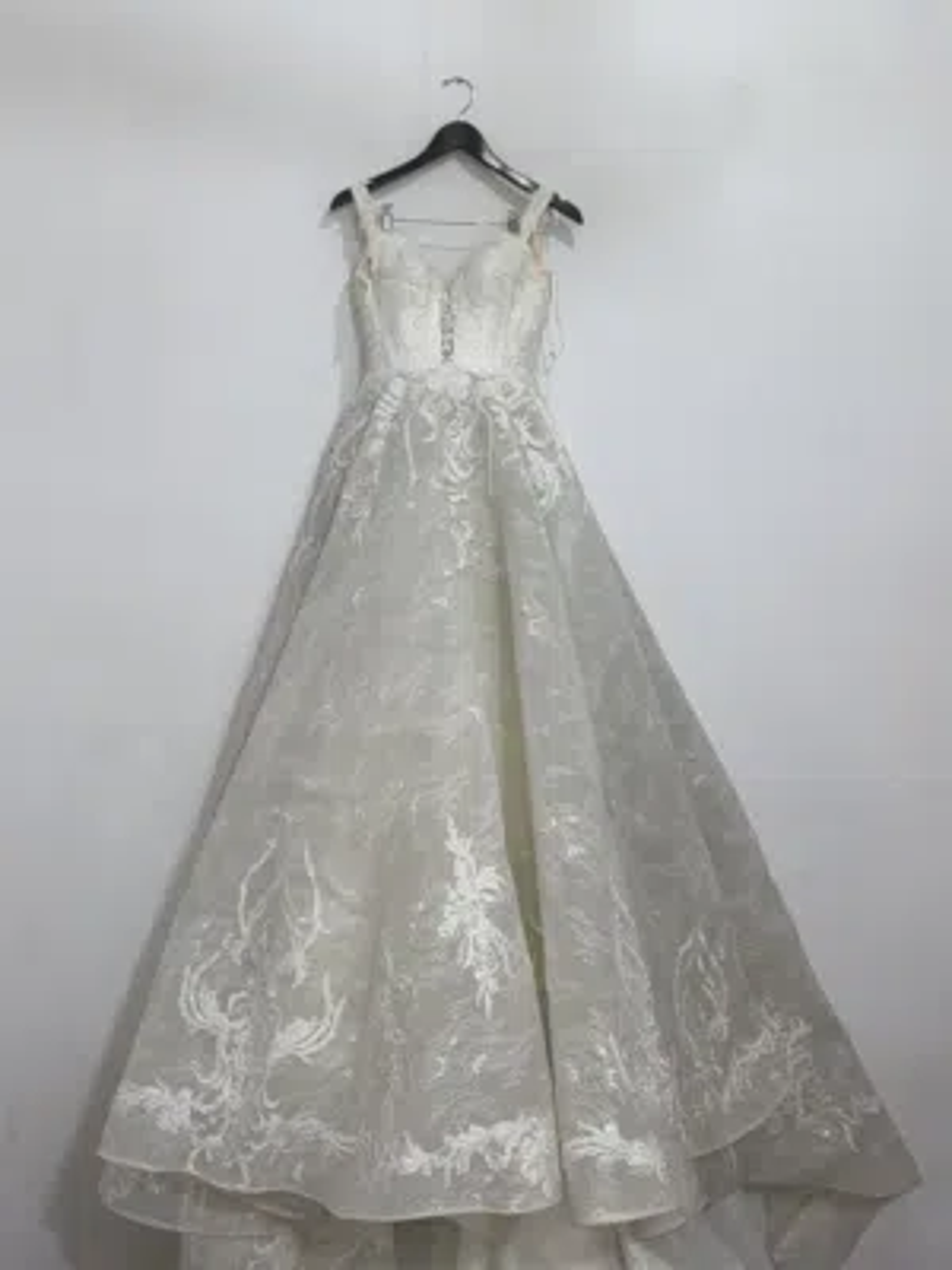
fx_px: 953
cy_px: 635
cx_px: 476
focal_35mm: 26
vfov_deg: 67.3
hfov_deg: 53.1
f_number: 1.8
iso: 32
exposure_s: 1/24
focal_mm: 4.25
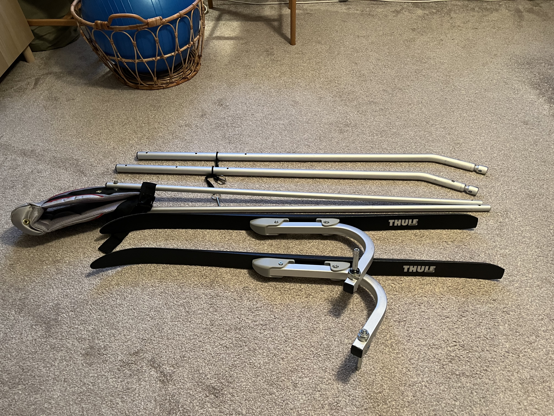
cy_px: 208
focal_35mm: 26
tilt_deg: -45.0
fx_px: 416
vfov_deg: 53.1
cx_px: 277
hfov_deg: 67.3
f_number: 1.6
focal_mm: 5.1
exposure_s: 1/50
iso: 400
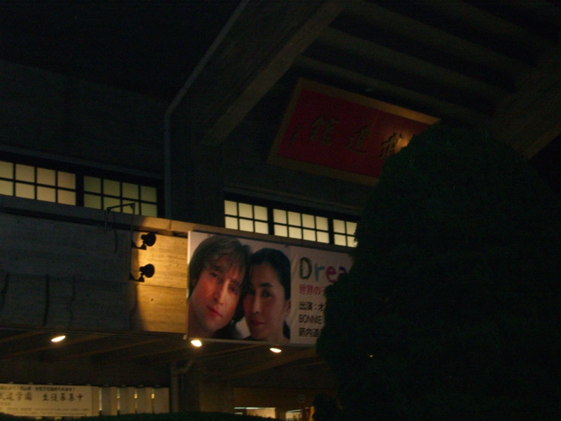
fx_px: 1102
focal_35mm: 68
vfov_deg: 21.6
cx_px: 280
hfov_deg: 28.6
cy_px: 210
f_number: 4
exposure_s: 1/60
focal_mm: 14.2
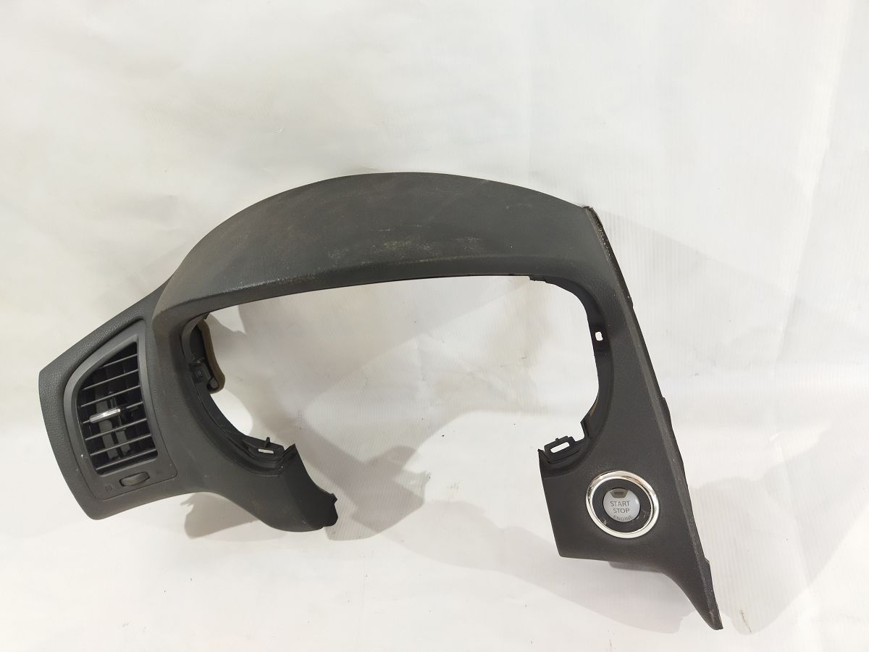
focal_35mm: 27
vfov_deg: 51.4
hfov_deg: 65.3
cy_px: 326
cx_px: 434
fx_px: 678
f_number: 1.79
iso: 303
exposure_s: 1/50
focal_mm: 4.71
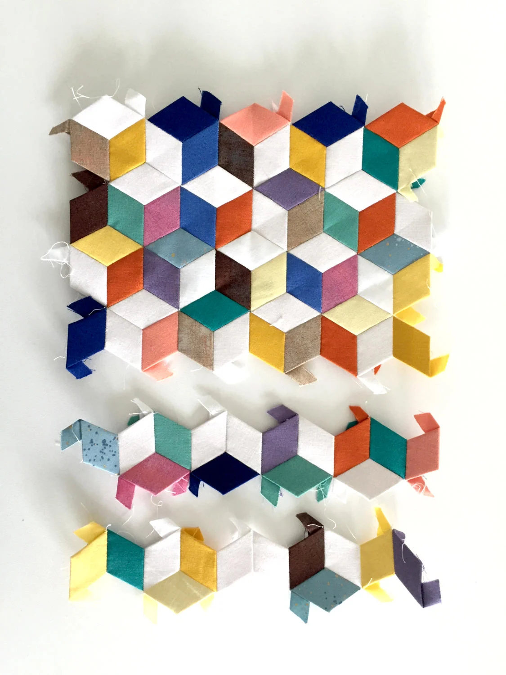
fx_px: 565
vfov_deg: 61.7
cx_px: 253
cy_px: 338
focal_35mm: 29
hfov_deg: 48.2
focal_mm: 4.2
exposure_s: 1/33
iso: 125
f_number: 2.2
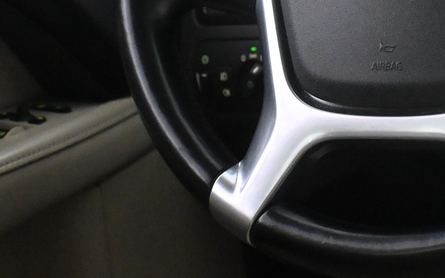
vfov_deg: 11.7
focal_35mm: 110
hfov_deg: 18.6
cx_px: 395
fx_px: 1334
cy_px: -53
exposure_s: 1/60
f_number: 4.5
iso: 6400
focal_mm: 26
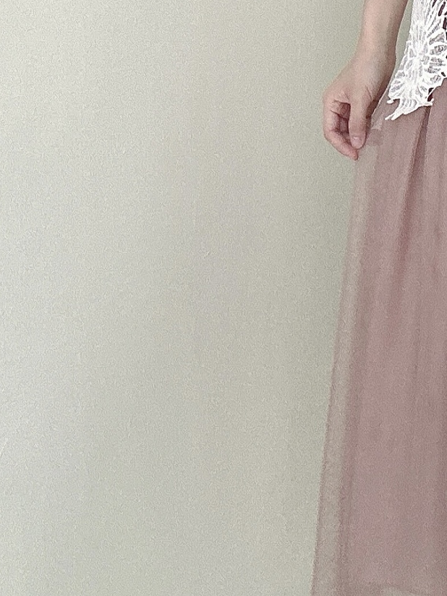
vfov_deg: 28.3
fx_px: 1154
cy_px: 107
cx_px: 549
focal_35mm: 67
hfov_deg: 20.4
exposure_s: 1/60
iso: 100
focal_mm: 2.69
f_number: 1.9
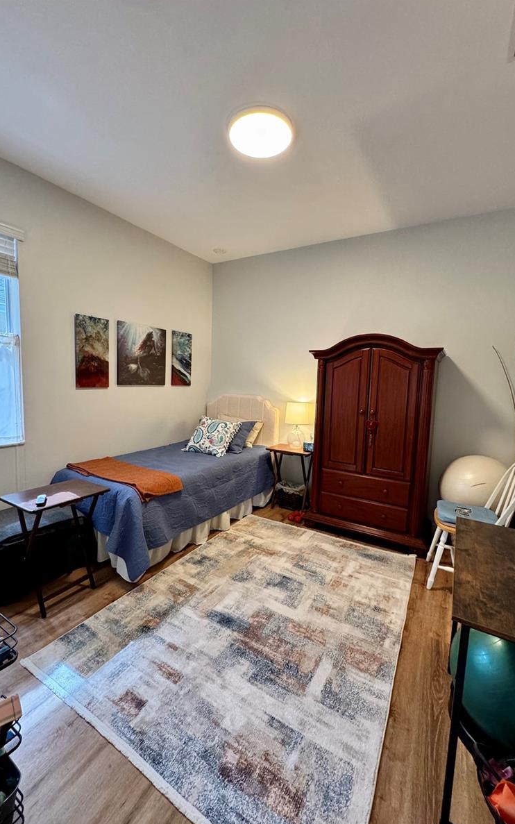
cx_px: 255
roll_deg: -1.6
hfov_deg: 74.8
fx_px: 337
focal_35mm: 15
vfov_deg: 101.5
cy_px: 412
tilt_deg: -5.8
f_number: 2.2
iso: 250
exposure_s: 1/60
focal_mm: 2.22
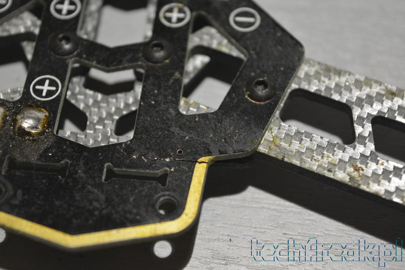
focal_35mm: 82
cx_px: 202
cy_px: 135
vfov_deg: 16.6
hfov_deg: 24.6
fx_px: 928
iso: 800
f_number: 5.6
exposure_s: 1/60
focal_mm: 55
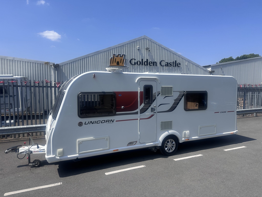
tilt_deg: -1.2
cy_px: 98
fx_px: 182
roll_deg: -0.5
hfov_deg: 71.6
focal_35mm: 24
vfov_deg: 56.8
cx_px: 131
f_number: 1.78
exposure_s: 1/4762
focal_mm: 6.86
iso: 80
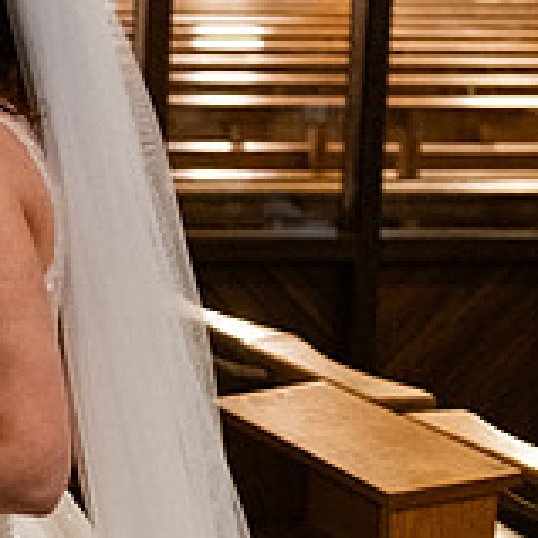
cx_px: -217
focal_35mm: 149
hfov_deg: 11.3
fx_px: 2620
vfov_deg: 11.7
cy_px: 154
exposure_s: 1/160
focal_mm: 48
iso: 2500
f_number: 3.5
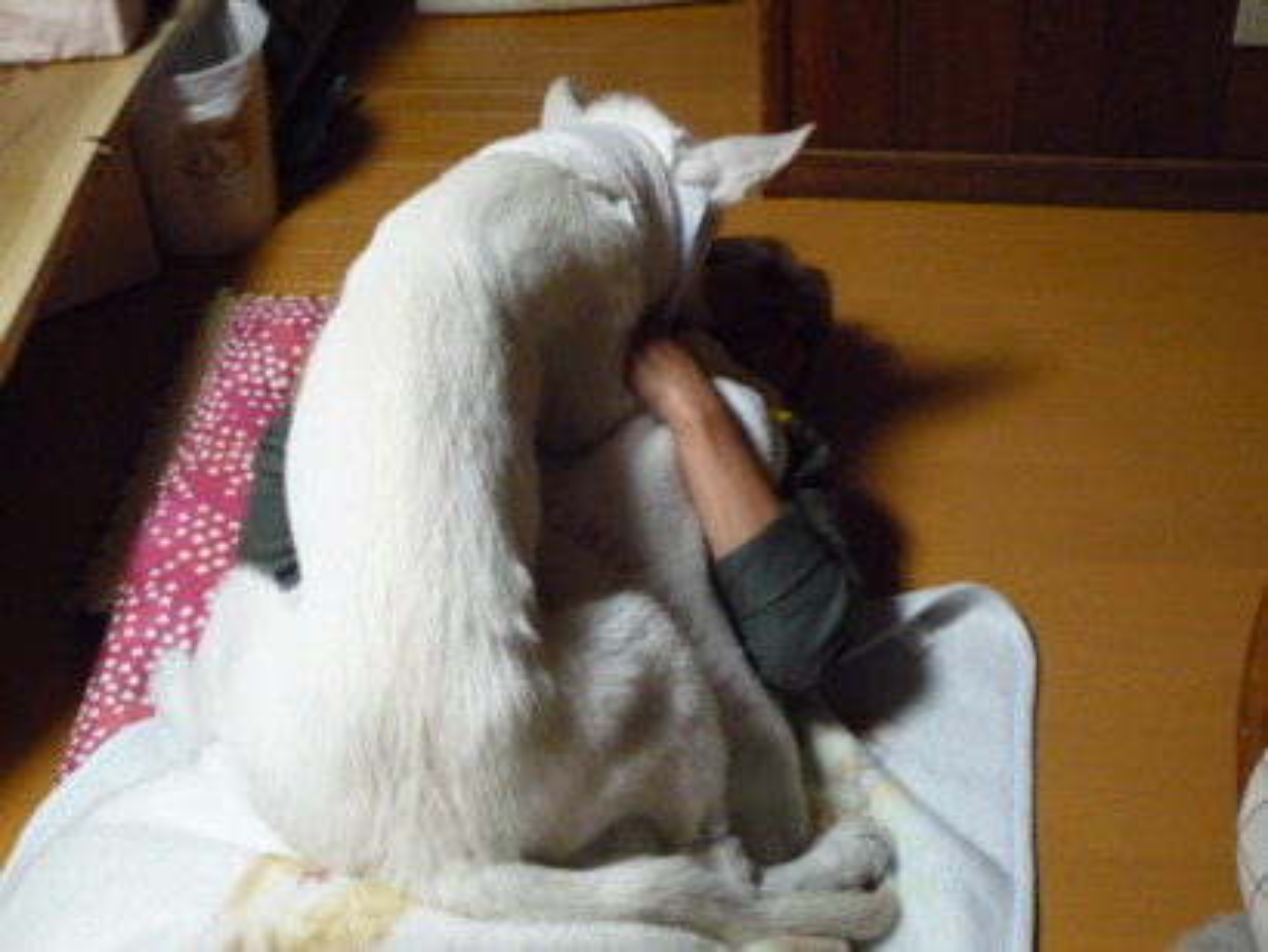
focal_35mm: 50
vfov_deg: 29.1
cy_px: 476
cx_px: 634
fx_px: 1833
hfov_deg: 38.2
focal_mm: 8.8
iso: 800
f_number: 4.3
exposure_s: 1/25
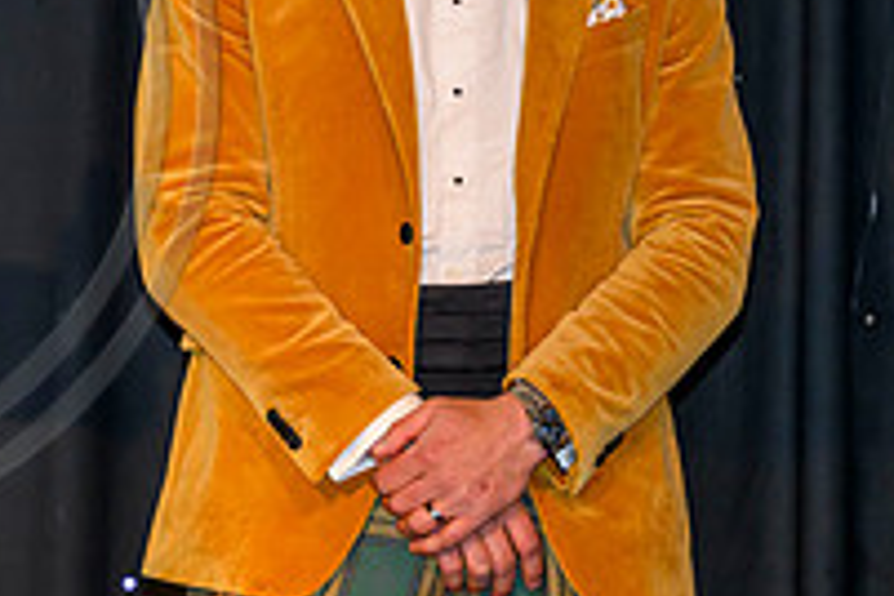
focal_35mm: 476
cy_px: 78
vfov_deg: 2.9
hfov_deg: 4.3
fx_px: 11820
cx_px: -240
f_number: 3.2
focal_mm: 165
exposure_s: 1/250
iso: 1600
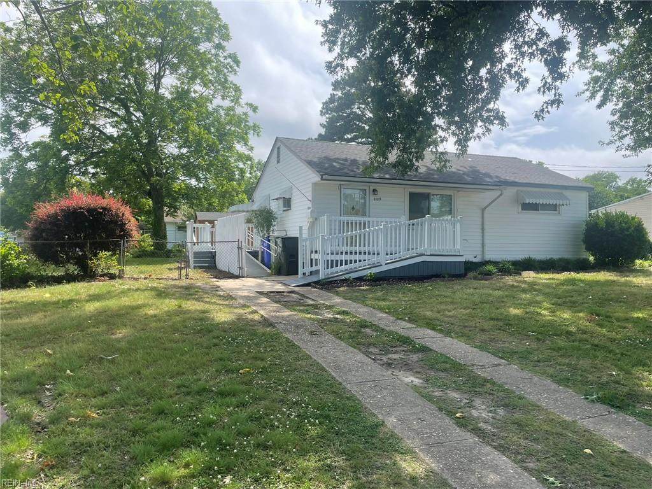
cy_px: 244
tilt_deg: +2.5
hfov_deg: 67.3
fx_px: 490
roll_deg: -0.6
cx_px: 326
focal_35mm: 26
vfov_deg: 53.1
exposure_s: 1/2212
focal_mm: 4.2
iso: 32
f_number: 1.6
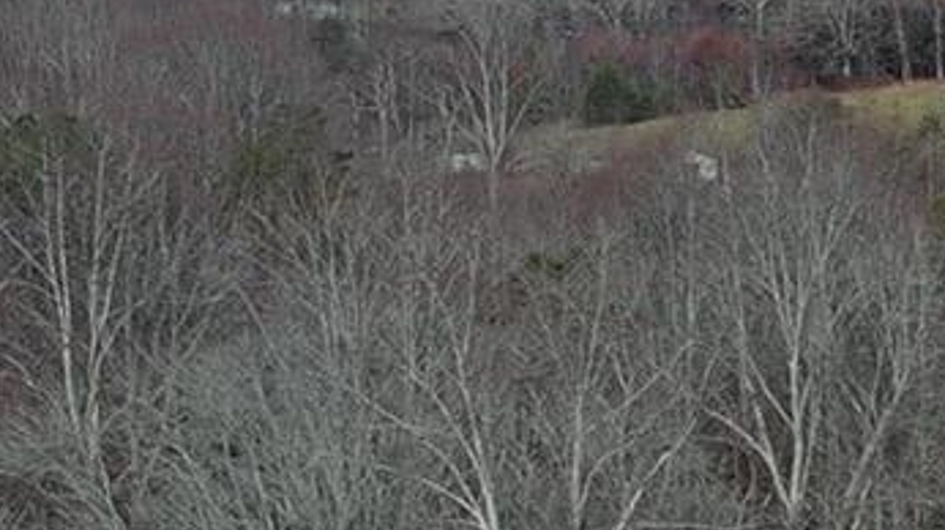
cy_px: 398
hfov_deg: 9.9
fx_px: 4507
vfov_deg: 6.7
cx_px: 2578
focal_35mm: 180
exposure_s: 1/1142
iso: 100
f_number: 2.8
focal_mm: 10.57
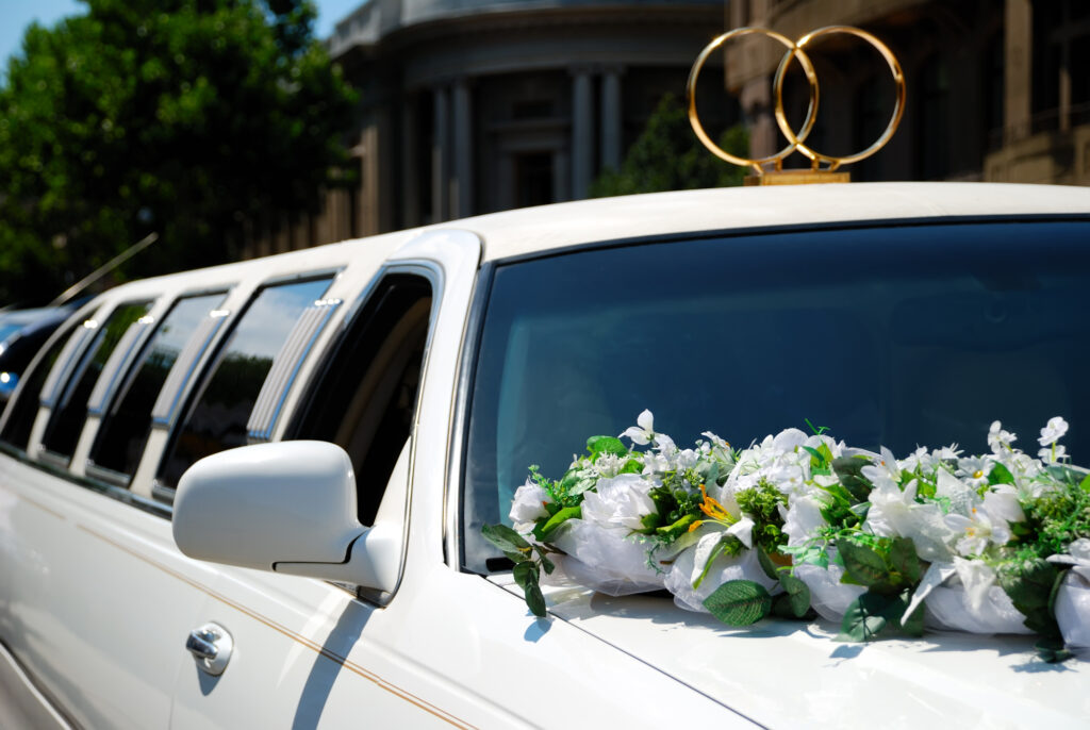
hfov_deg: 21.9
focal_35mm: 93
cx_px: 545
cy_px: 365
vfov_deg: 14.8
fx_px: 2820
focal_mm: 62
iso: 100
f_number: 5.3
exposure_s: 1/640
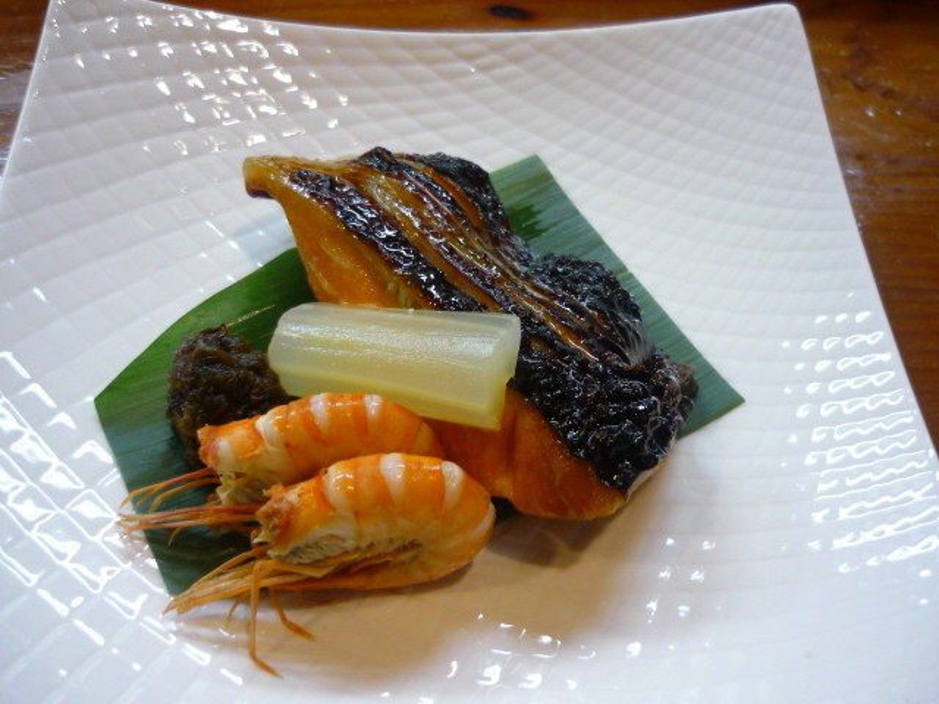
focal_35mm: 33
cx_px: 470
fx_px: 895
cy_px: 352
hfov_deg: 55.4
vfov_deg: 42.9
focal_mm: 5.5
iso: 250
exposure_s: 1/30
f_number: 2.8
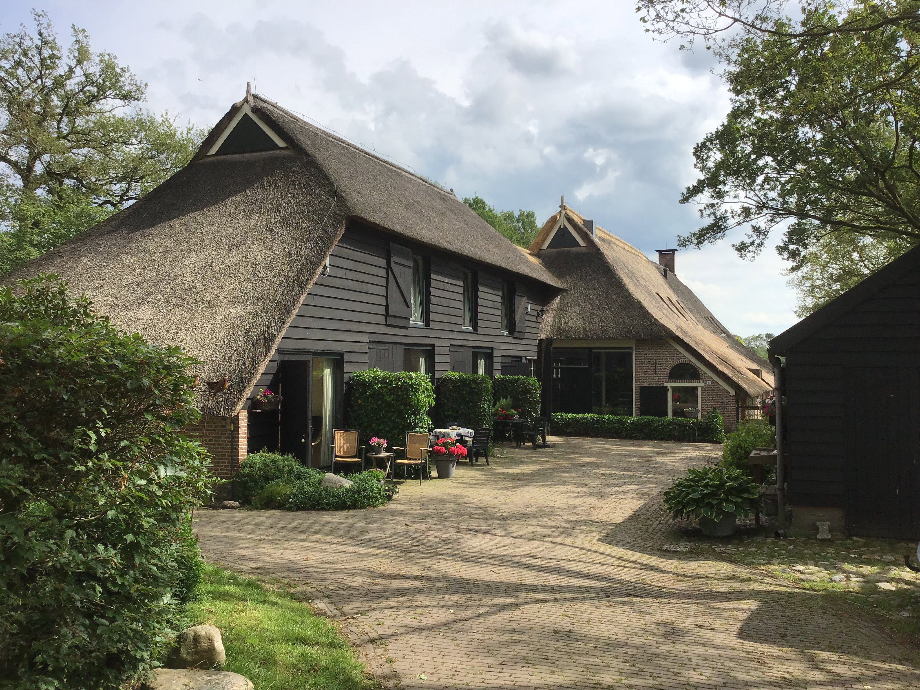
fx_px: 824
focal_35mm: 31
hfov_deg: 58.4
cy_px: 345
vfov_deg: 45.4
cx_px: 460
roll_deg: +0.5
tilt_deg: +0.4
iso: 25
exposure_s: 1/1314
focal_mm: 3.3
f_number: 2.4
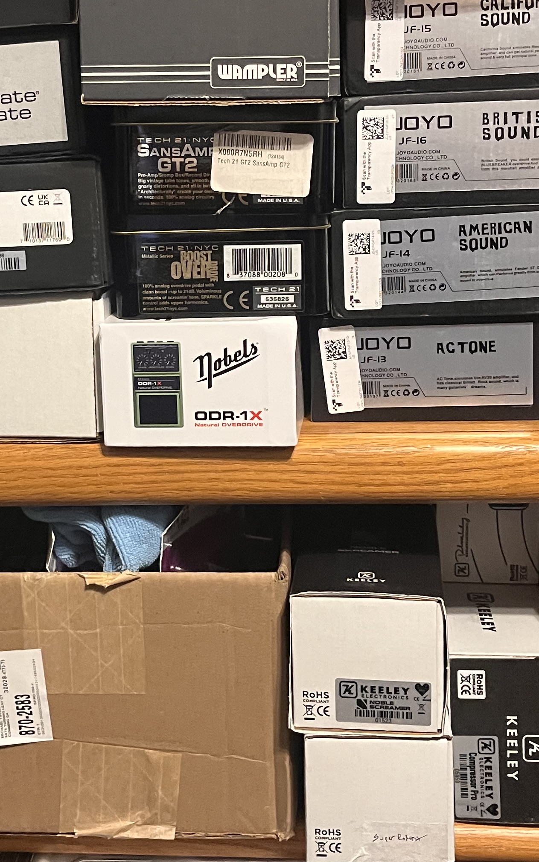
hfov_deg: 23.5
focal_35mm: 55
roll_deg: +3.1
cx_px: 184
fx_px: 1292
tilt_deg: -11.0
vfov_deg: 36.7
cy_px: 337
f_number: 1.6
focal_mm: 5.1
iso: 400
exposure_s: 1/60
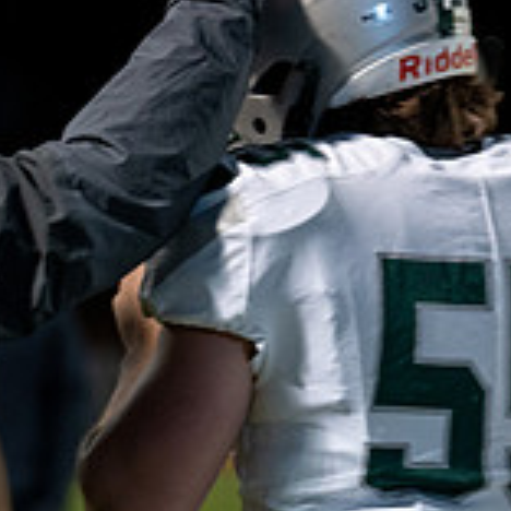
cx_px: -1
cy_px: 451
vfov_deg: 3.9
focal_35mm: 446
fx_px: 7449
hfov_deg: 3.9
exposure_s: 1/320
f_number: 2.8
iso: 1000
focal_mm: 107
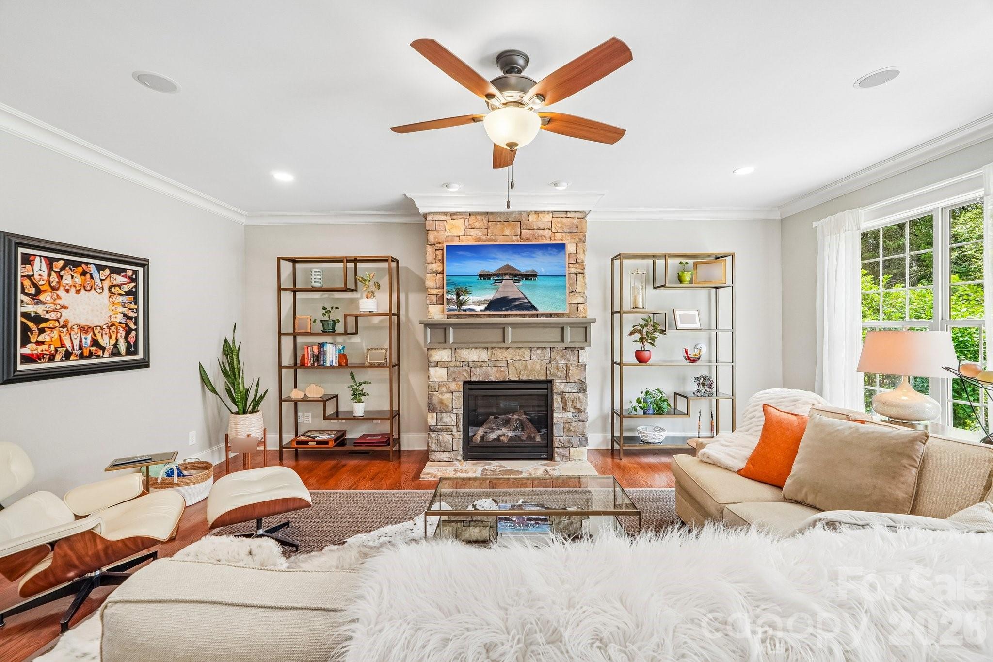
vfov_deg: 77.3
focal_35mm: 15
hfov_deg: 100.4
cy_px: 331
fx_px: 414
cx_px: 496
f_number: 8
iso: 400
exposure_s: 1/15
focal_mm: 10
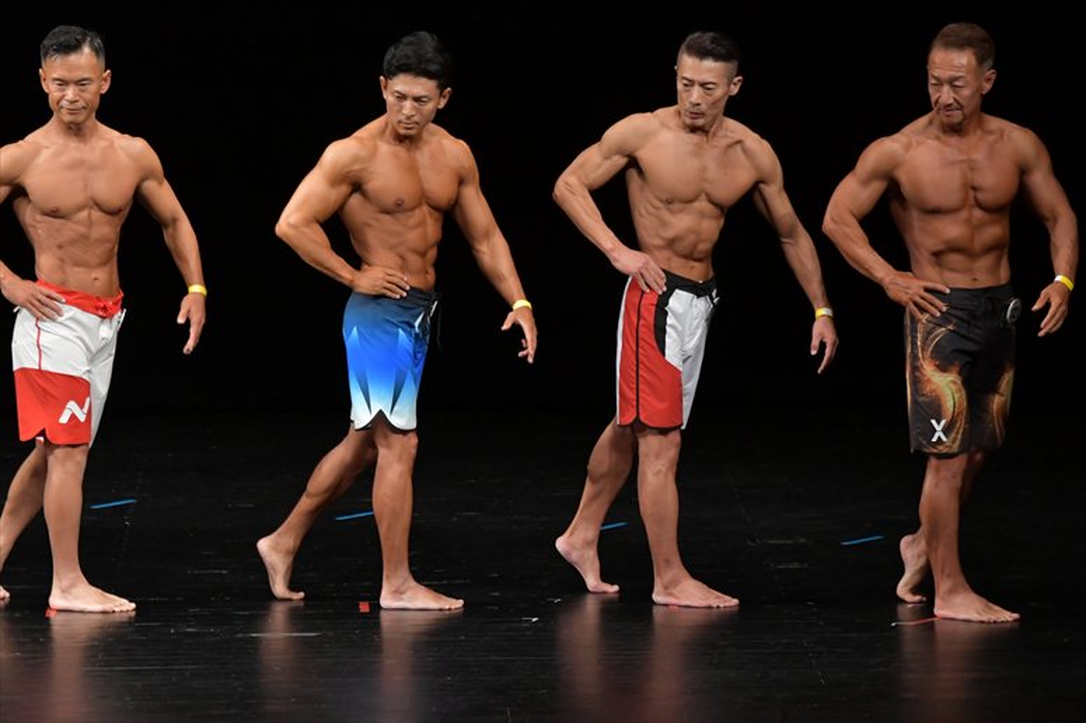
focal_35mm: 270
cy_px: 362
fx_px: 8141
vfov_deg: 5.1
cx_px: 543
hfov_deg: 7.6
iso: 3200
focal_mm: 180
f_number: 5.6
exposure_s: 1/400
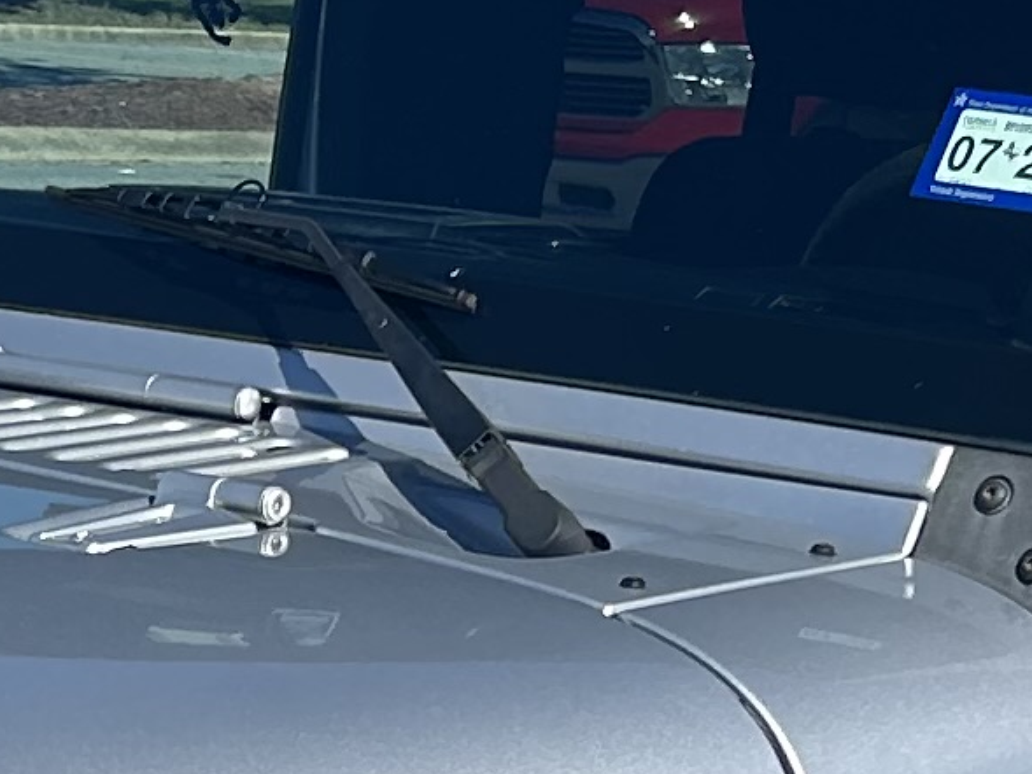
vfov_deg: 8.2
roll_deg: -4.0
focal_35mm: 178
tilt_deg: -14.5
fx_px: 5308
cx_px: 173
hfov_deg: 11.1
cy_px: 1147
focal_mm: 5.7
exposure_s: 1/4274
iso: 50
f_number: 1.5
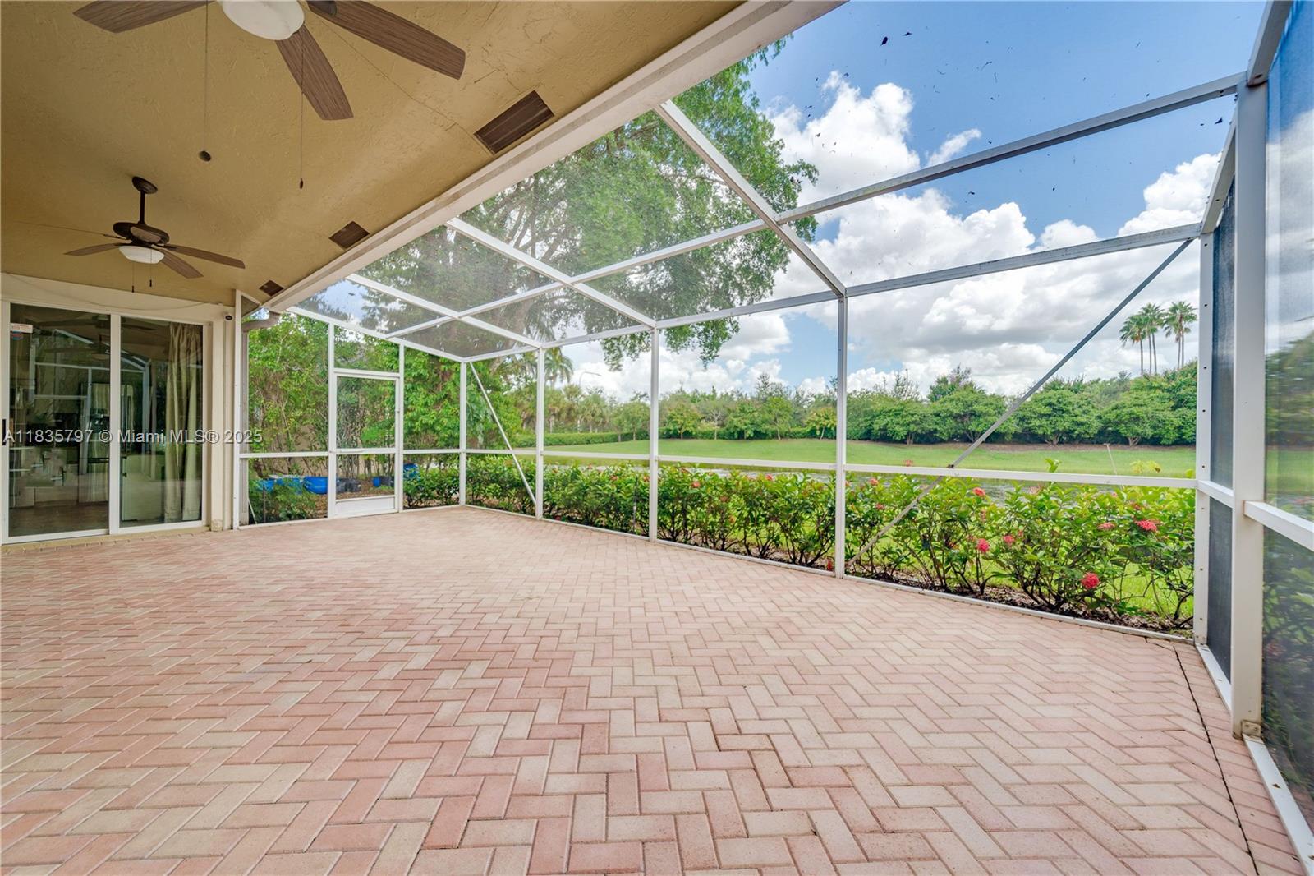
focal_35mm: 14
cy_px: 438
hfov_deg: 104.3
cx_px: 657
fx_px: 511
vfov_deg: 81.2
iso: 100
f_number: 8
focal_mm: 14
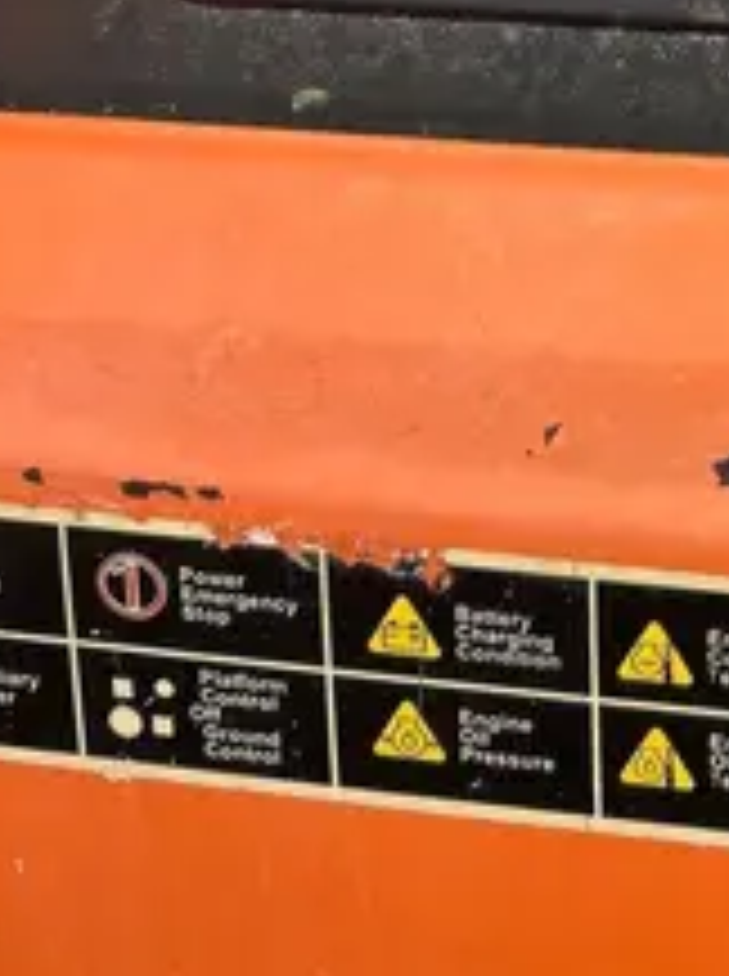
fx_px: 2478
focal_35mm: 88
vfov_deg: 19.6
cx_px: 954
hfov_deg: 15.9
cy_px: -448
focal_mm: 5.7
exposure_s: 1/3257
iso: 50
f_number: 1.5
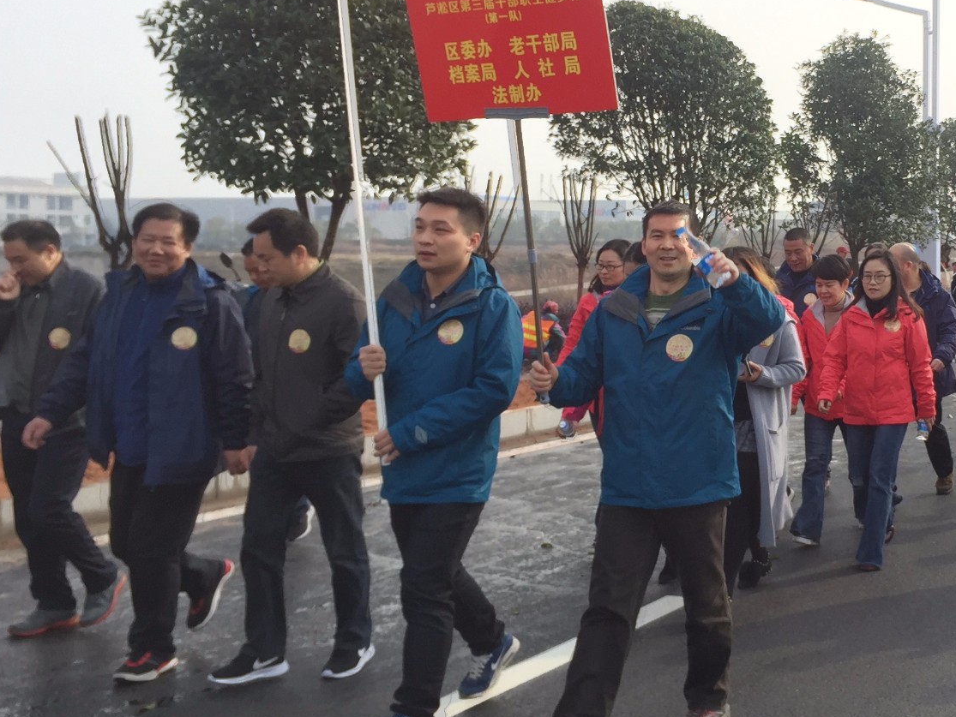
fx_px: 1437
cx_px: 800
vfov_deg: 28.0
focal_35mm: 52
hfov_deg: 35.3
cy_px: 314
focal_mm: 4.15
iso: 32
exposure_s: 1/670
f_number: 2.2
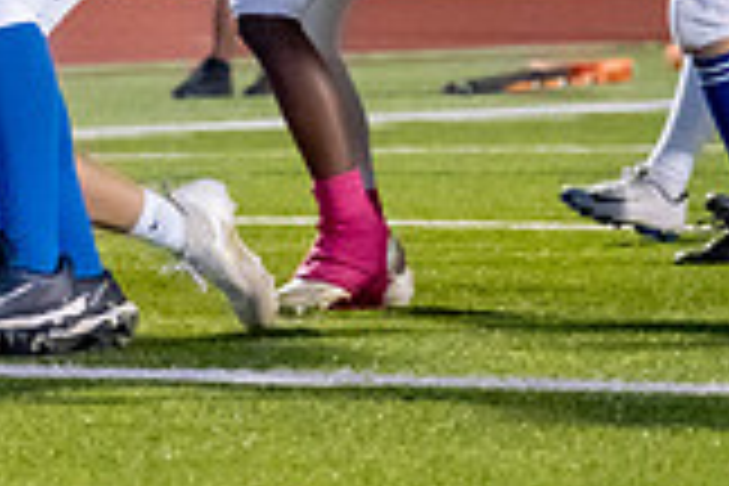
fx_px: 8970
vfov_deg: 3.1
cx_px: -892
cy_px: -85
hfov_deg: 4.6
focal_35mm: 443
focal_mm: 74
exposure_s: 1/1000
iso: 3200
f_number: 2.8
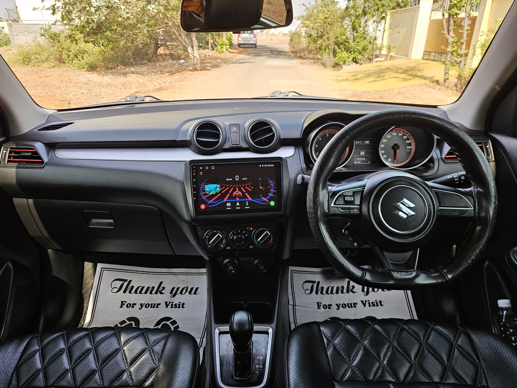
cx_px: 254
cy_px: 187
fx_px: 358
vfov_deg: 56.8
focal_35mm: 24
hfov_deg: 71.6
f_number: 1.8
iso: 160
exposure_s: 1/180
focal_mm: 5.4
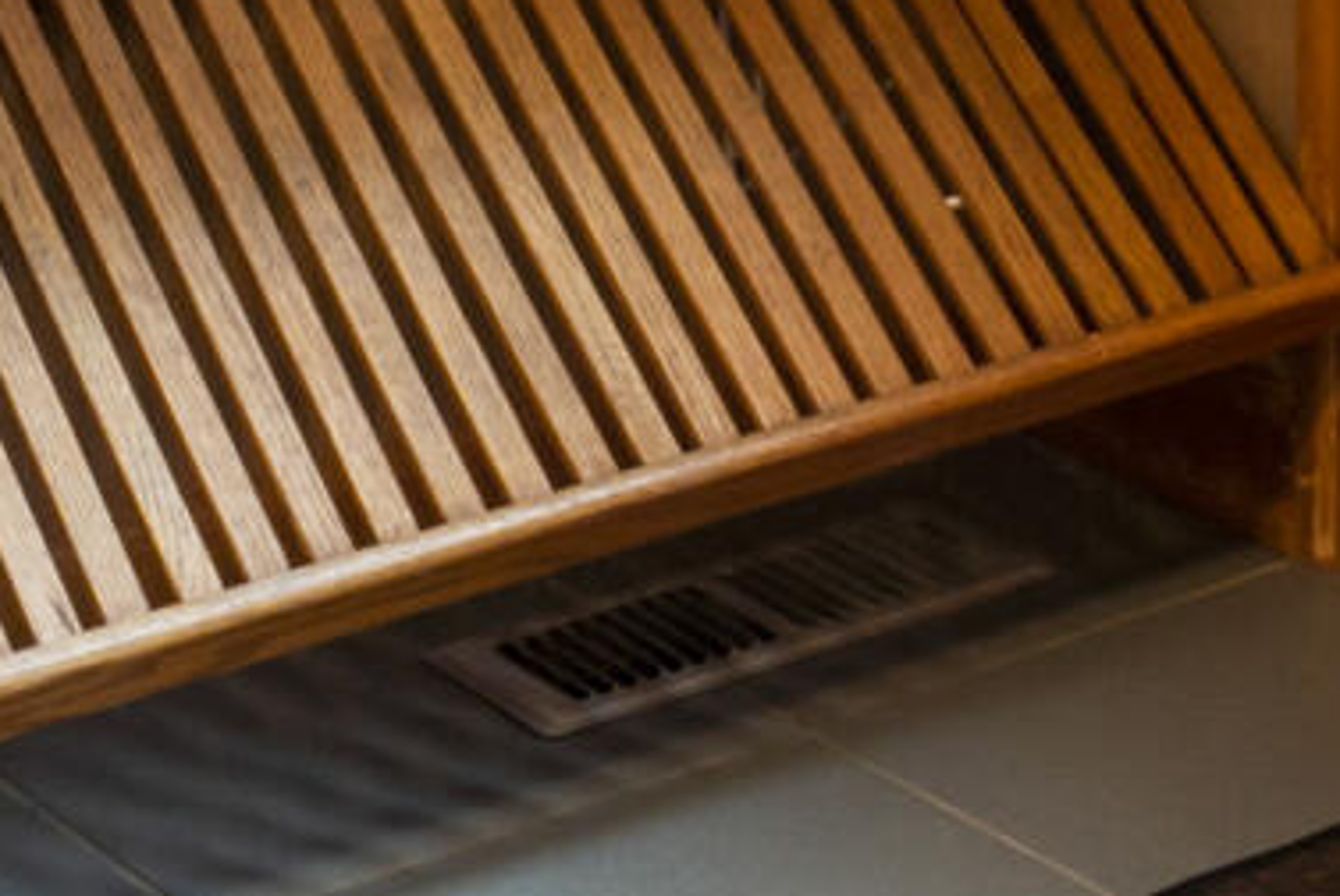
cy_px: -1696
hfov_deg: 12.4
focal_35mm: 155
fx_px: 5773
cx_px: 2197
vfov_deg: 7.8
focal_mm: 19.5
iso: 250
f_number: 8
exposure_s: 13
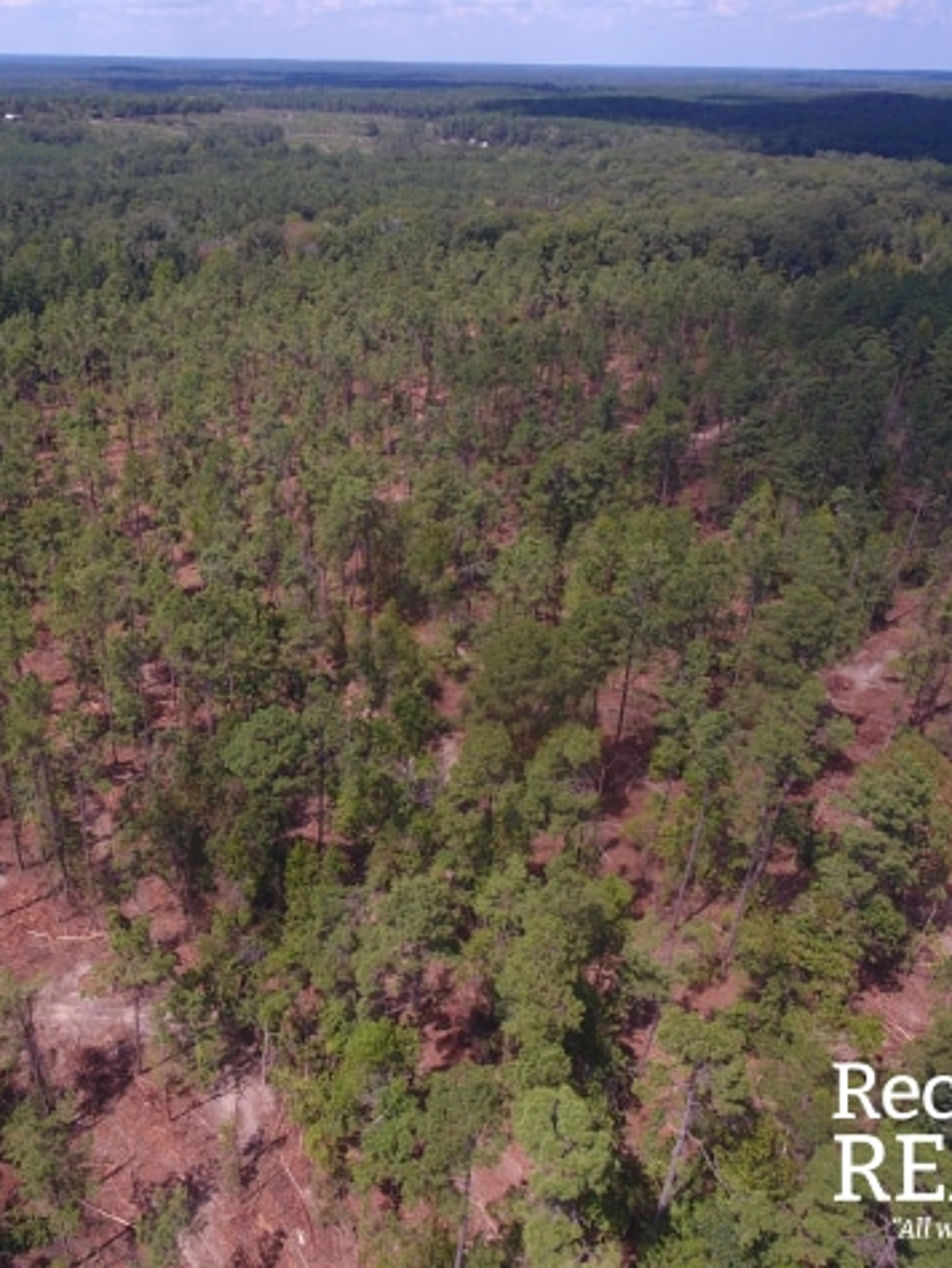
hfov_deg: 50.7
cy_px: 631
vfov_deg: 65.3
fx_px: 989
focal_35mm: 27
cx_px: 334
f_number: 2.8
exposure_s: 1/633
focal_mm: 3.61
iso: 100
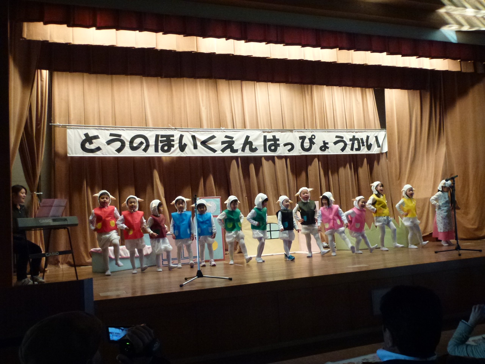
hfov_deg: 55.4
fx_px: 462
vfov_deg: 42.9
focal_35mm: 33
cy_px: 182
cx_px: 242
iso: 400
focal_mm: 5.9
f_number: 3.6
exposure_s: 1/50
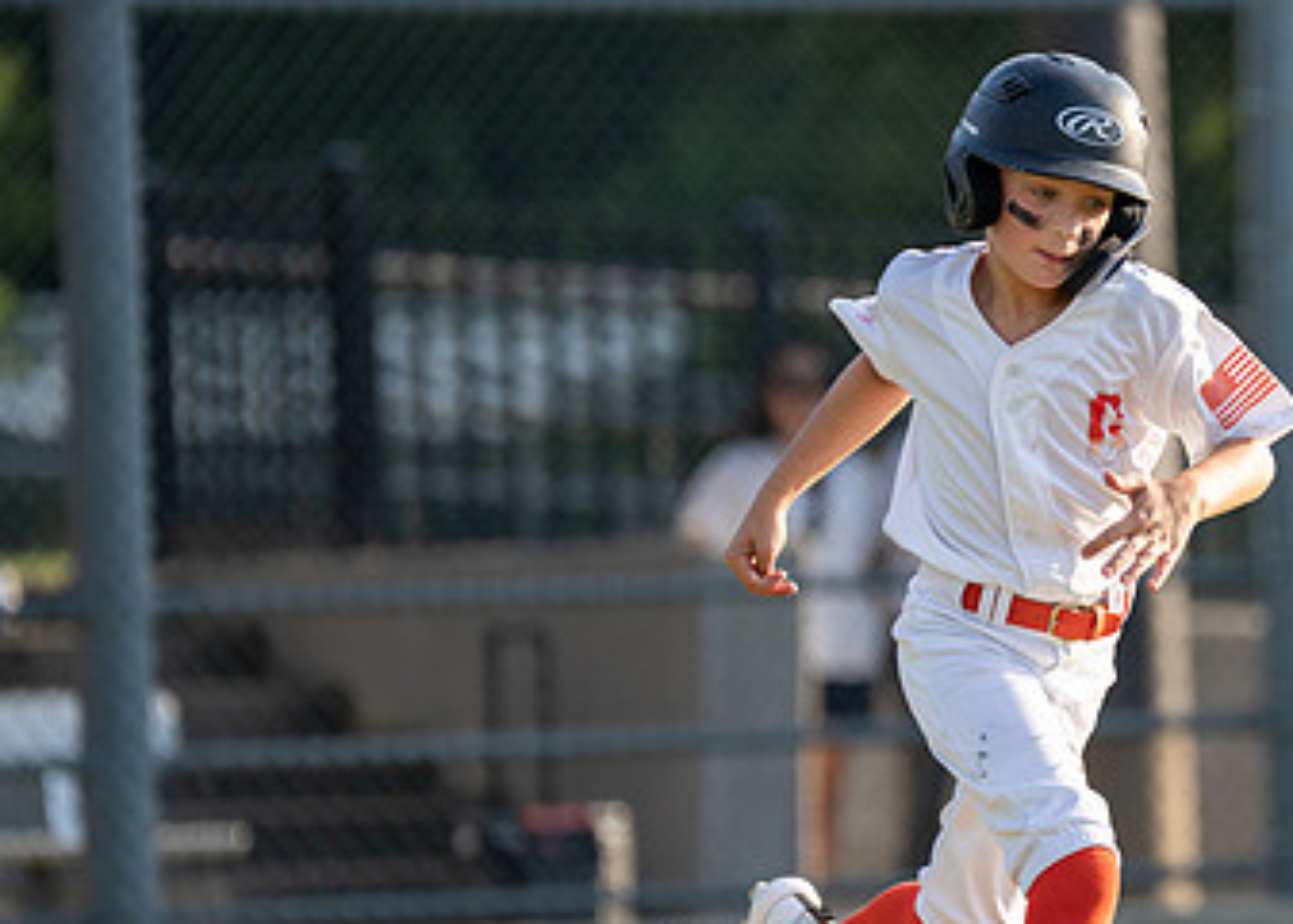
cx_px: 1136
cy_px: 485
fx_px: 16274
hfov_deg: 4.5
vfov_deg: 3.3
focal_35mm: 443
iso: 400
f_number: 2.8
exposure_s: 1/3200
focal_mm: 200
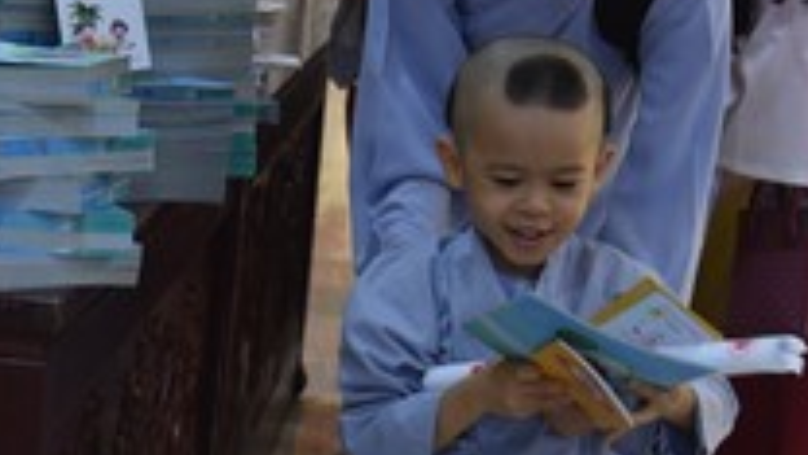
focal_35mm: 131
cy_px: 35
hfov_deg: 16.4
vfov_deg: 9.2
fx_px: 2807
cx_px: 501
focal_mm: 40
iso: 1100
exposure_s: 1/60
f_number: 4
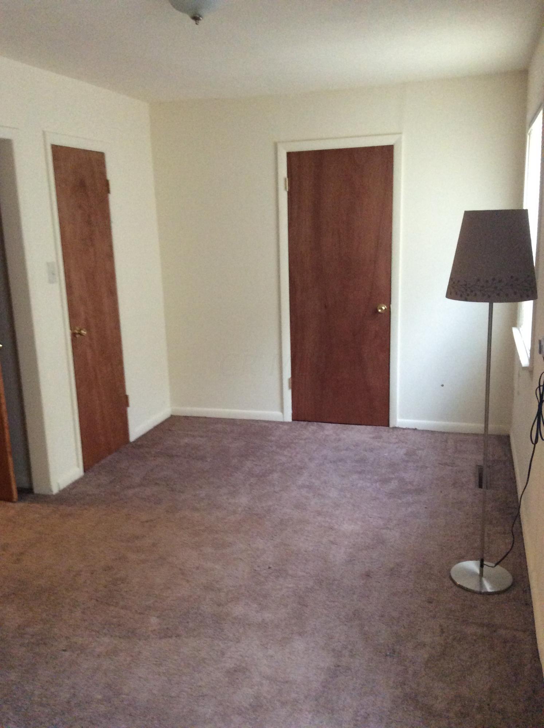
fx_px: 673
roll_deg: +2.7
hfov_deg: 44.0
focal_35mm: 32
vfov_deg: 56.9
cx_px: 272
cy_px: 364
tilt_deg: -13.8
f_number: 2.4
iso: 250
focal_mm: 3.3
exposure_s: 1/24
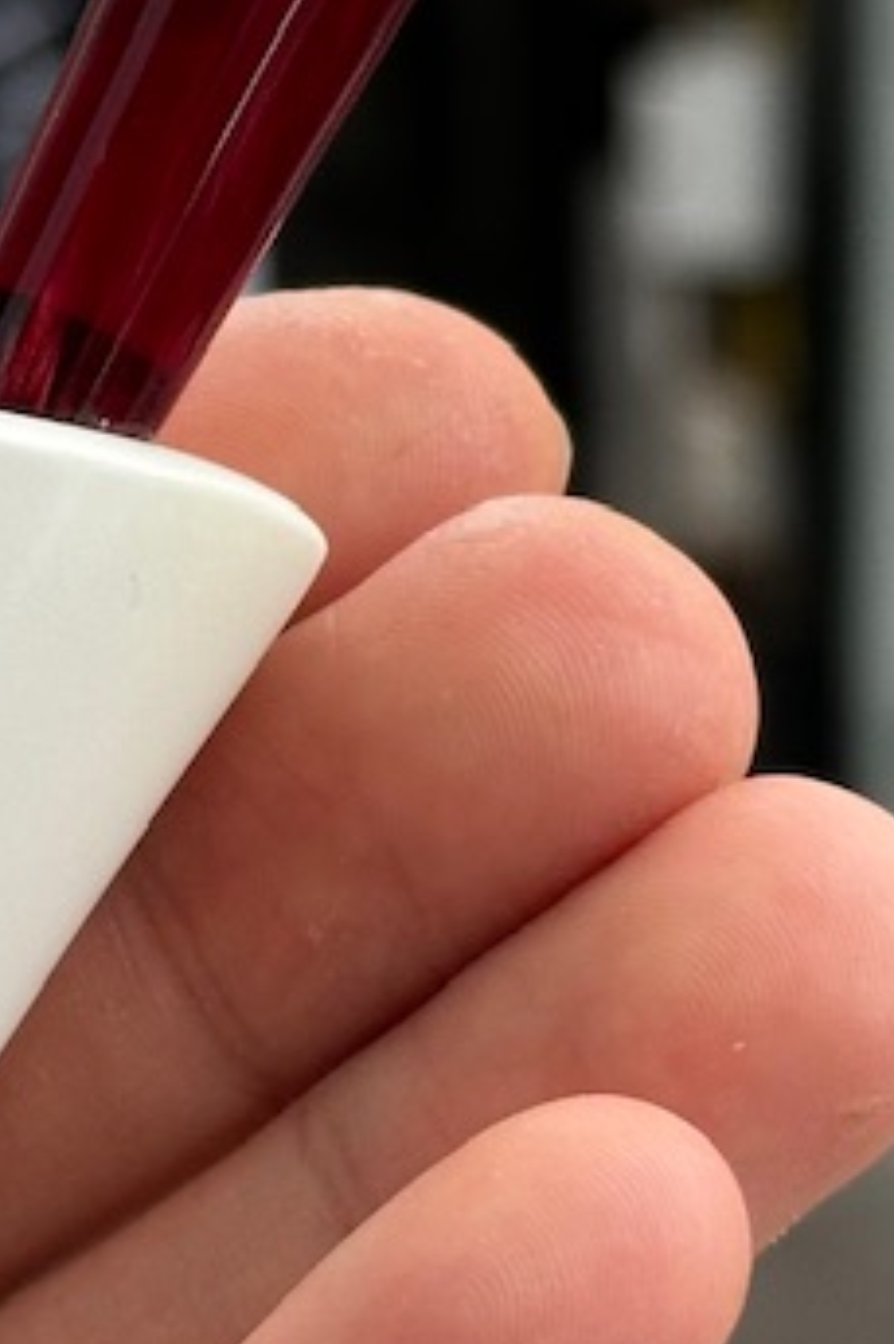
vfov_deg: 11.1
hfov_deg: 7.3
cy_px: 492
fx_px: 6935
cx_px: -98
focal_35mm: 186
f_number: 1.78
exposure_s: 1/858
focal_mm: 6.86
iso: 64
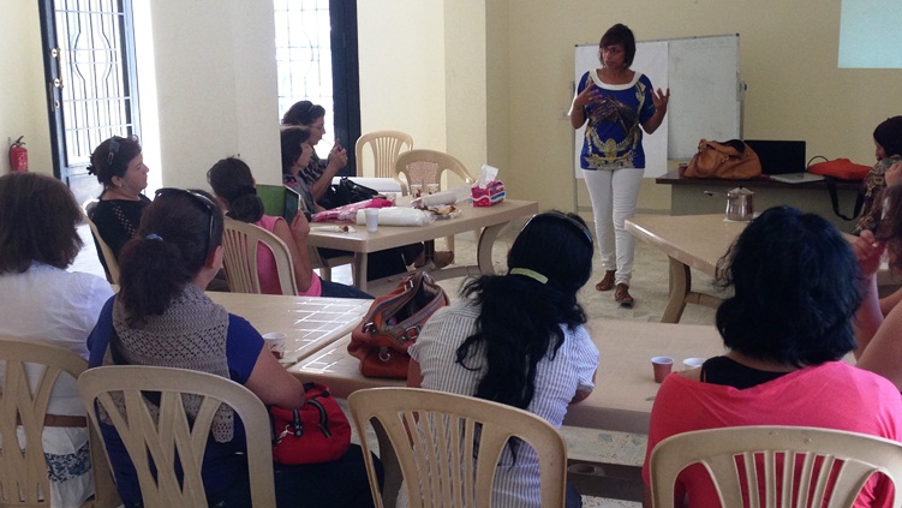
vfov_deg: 24.5
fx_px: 1172
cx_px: 425
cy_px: 247
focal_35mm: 49
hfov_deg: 42.1
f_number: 2.4
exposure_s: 1/120
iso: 125
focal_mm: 4.13
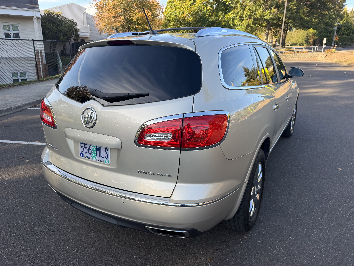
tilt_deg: -17.5
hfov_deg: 71.6
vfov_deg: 56.8
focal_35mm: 24
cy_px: 133
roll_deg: -1.2
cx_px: 177
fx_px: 245
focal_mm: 6.76
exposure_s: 1/643
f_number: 1.78
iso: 80
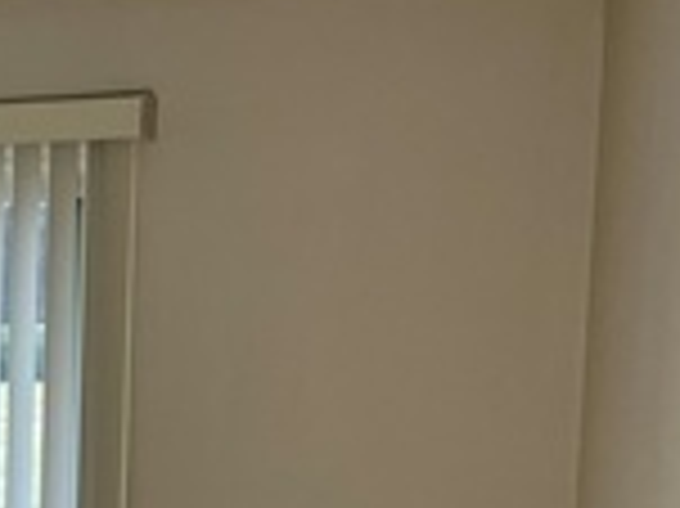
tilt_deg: -9.5
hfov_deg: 14.1
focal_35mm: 115
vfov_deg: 12.5
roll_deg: +2.6
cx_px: -723
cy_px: 629
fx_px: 2257
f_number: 1.6
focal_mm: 5.1
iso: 40
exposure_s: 1/120
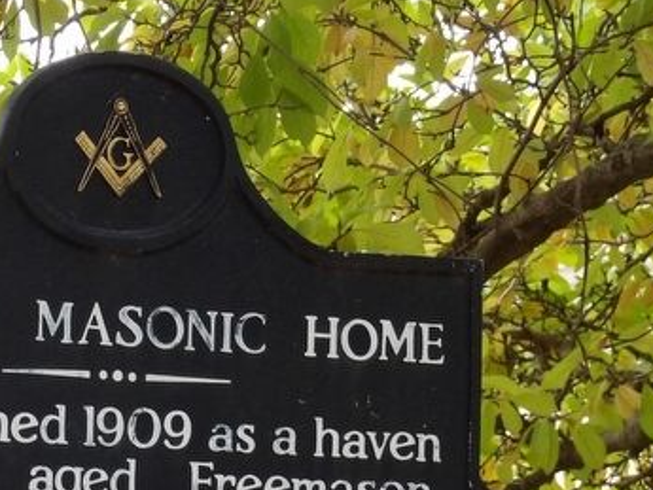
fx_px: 9718
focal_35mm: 515
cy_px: 501
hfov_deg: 3.8
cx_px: 104
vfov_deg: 2.9
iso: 200
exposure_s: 1/67
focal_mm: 39.8
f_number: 4.5
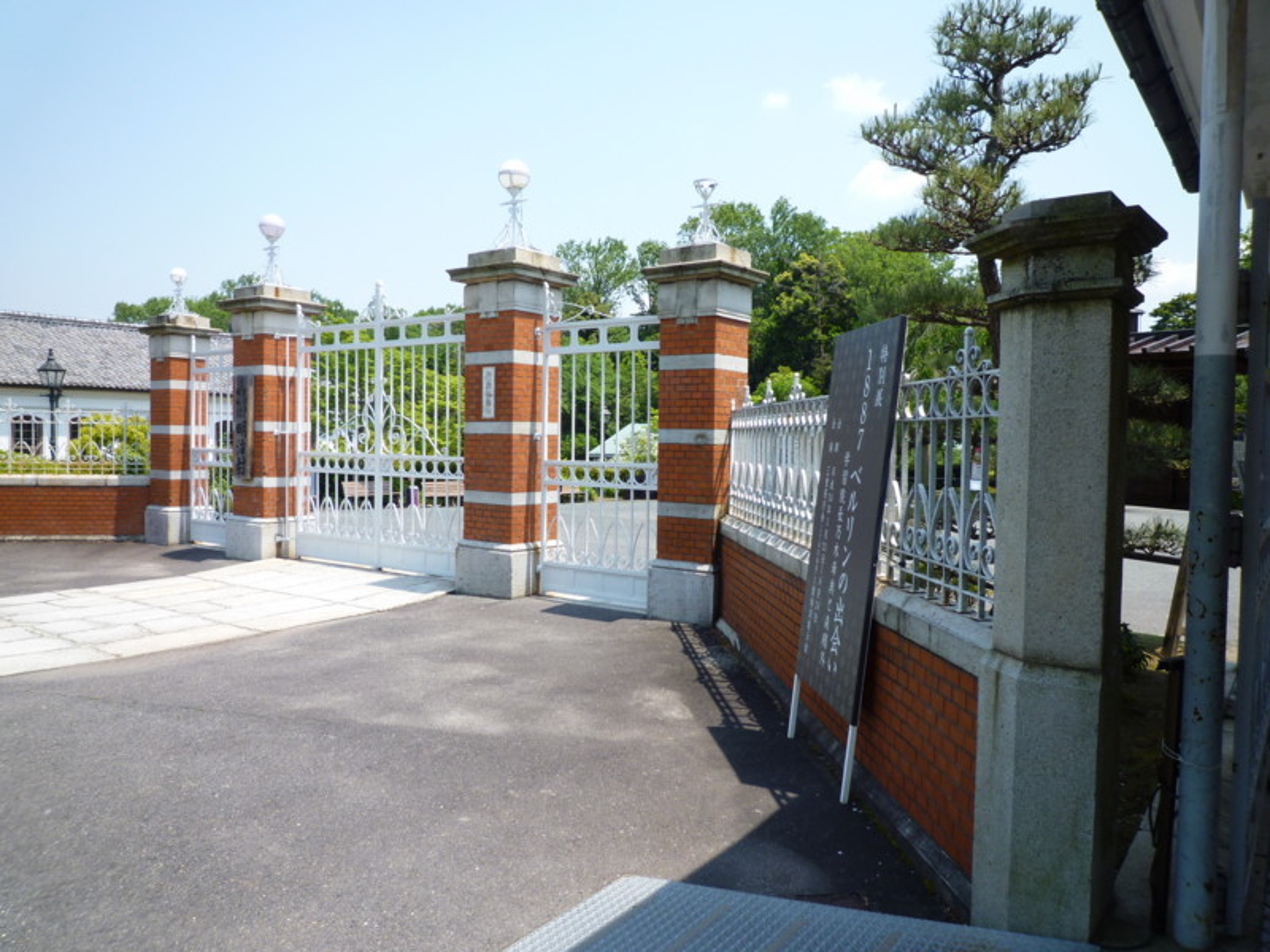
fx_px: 917
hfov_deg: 69.4
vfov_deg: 54.9
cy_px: 476
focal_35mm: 25
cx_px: 635
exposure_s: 1/500
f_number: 3.2
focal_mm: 4.4
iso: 80
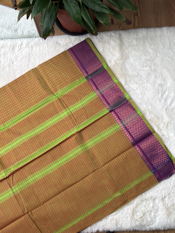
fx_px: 324
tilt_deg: -73.9
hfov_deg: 30.3
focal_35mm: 48
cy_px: 116
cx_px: 88
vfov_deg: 39.7
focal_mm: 5.96
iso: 40
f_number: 1.6
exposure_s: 1/163
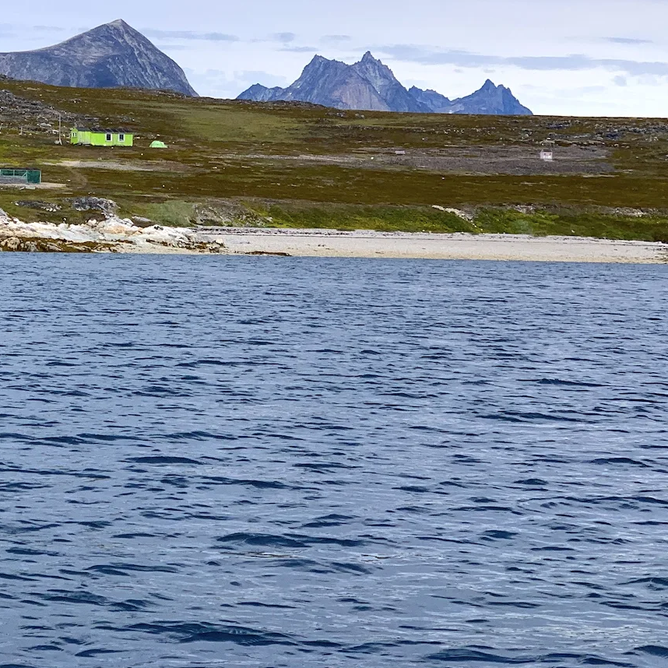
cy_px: 114
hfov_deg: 15.8
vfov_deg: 16.0
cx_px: 16
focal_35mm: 108
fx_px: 2358
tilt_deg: +5.0
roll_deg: -1.7
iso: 16
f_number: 2.4
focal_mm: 6
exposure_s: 1/1712
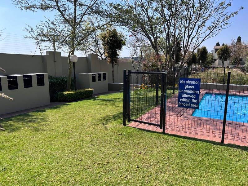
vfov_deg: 53.1
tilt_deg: -9.9
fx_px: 186
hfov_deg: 67.3
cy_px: 93
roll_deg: -0.1
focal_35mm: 26
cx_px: 124
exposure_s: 1/2513
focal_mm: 5.7
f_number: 1.5
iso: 50
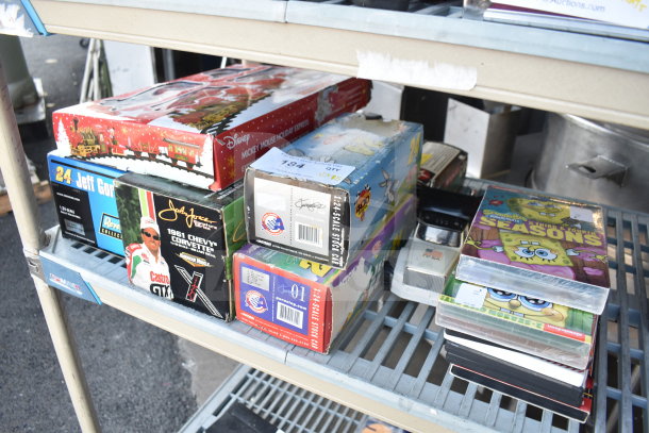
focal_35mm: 27
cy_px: 216
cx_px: 324
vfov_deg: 48.0
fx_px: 487
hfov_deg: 67.4
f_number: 4.5
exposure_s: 1/80
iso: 200
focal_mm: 18
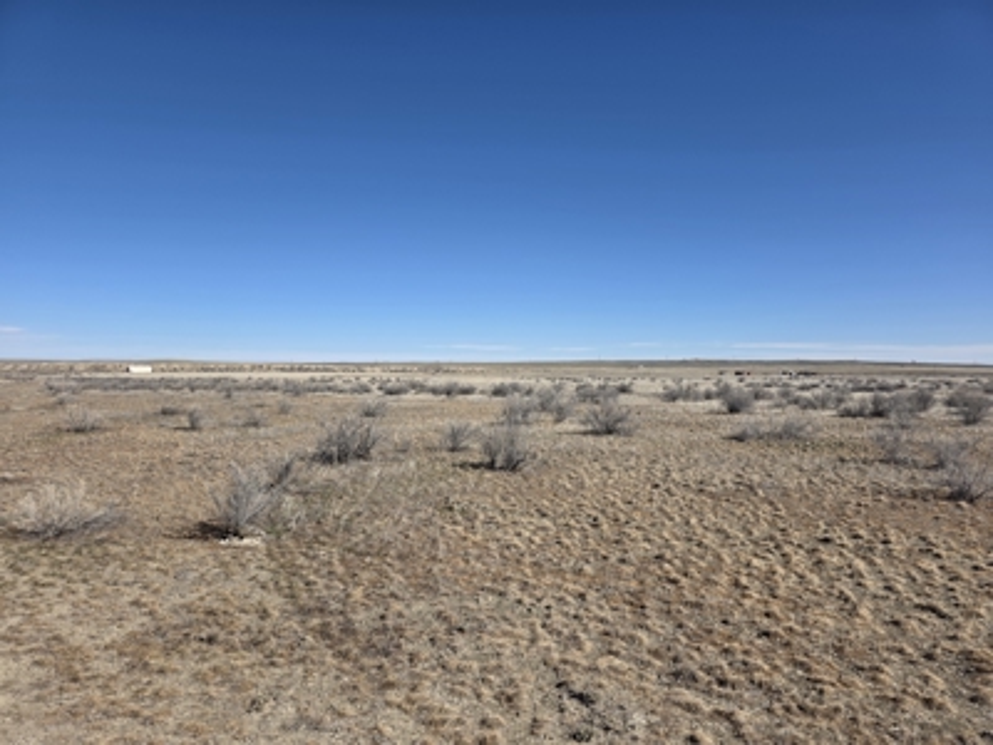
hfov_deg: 73.9
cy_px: 372
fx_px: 660
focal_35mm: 23
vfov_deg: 58.9
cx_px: 496
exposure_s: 1/7944
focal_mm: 6.3
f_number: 1.7
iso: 80
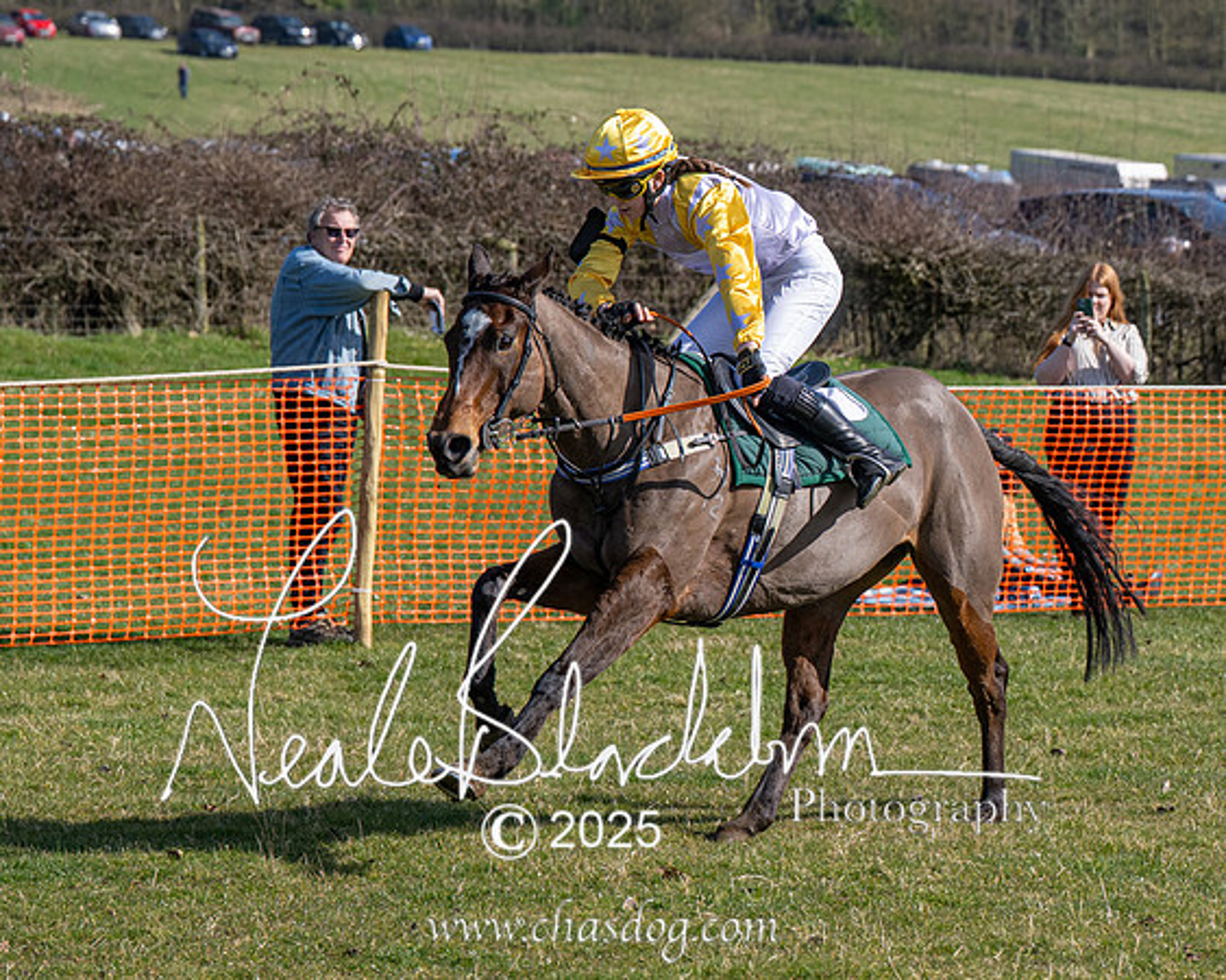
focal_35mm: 167
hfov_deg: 11.5
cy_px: 441
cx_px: 651
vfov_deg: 9.2
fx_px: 6069
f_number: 4
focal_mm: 77
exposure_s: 1/2500
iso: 200
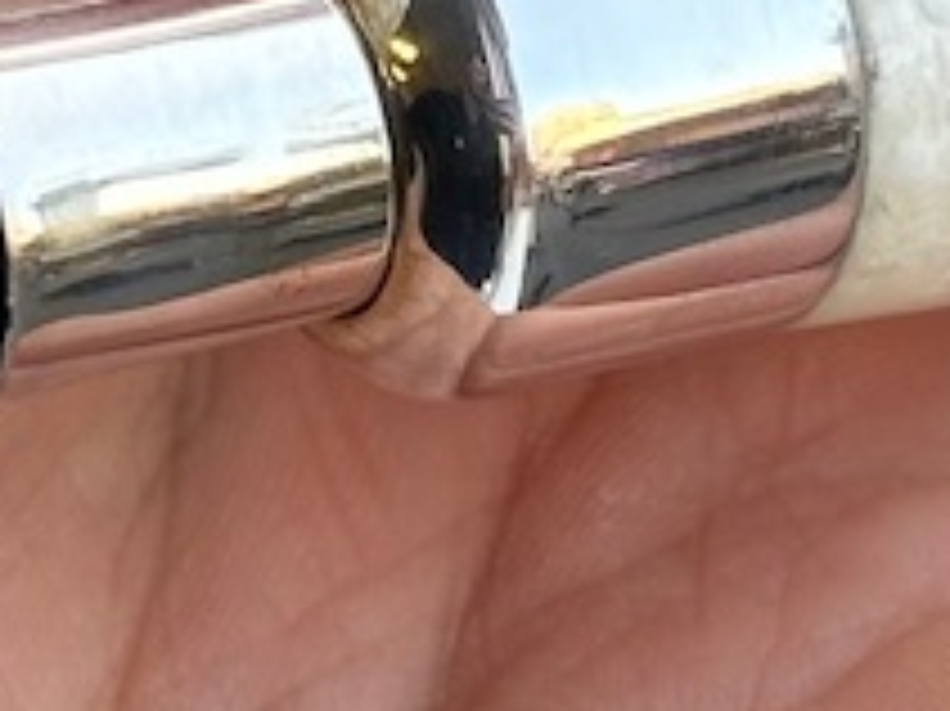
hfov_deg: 6.8
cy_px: -184
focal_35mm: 291
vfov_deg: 5.1
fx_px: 7982
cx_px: 477
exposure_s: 1/194
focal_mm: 6.86
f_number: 1.78
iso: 50
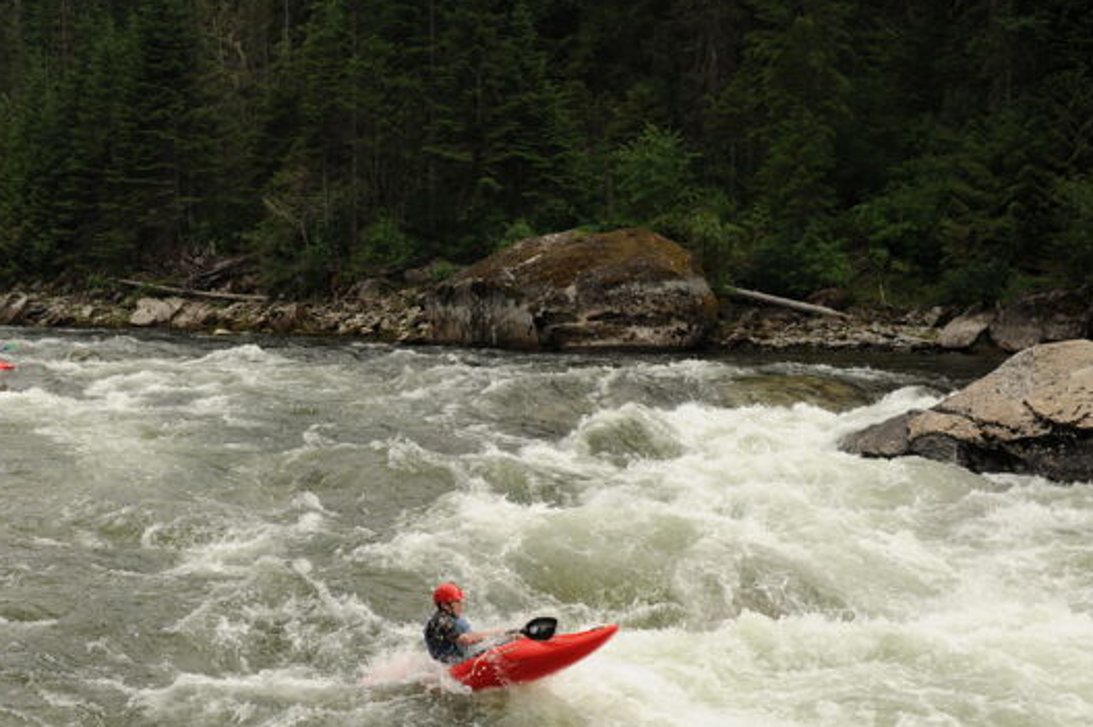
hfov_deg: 37.2
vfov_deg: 25.4
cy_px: 458
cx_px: 373
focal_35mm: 53
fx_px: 1608
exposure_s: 1/500
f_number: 5.6
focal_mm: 35
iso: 200
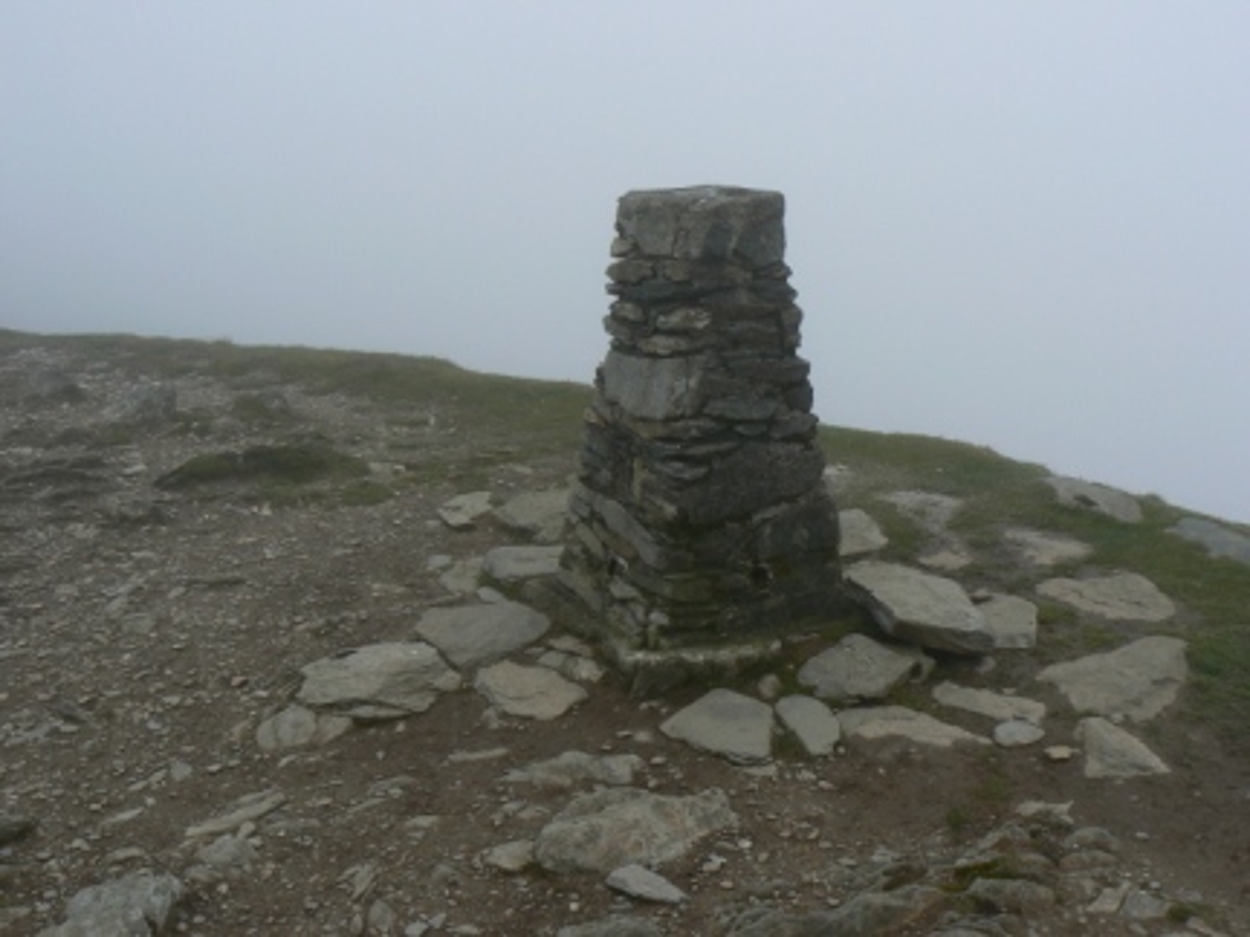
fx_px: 1300
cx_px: 625
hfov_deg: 51.4
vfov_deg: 39.7
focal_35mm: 36
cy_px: 468
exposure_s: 1/400
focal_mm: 6
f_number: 6.3
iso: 80
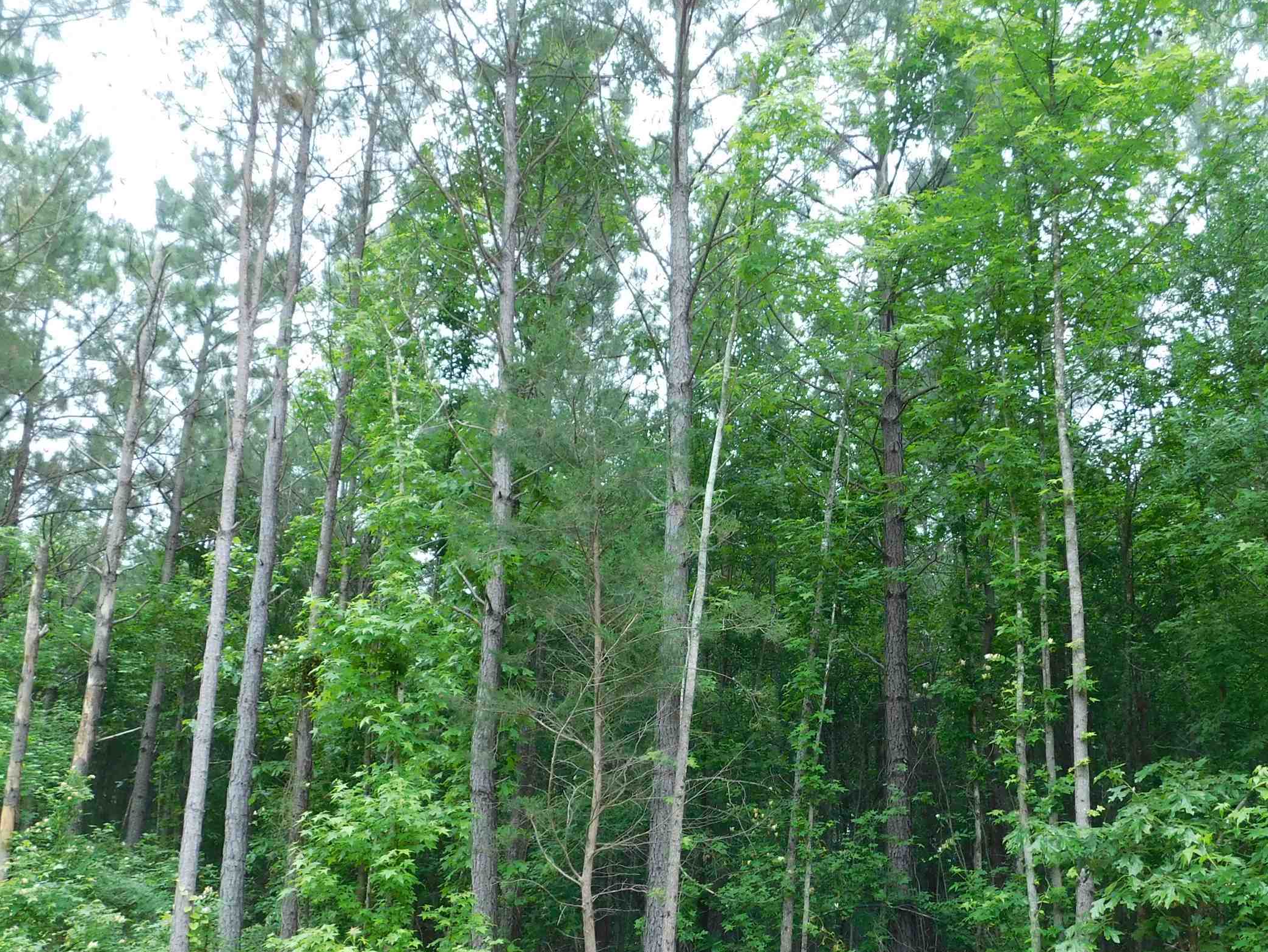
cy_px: 663
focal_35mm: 34
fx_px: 1246
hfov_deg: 53.7
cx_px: 732
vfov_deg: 41.1
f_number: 3
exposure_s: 1/100
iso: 125
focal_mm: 4
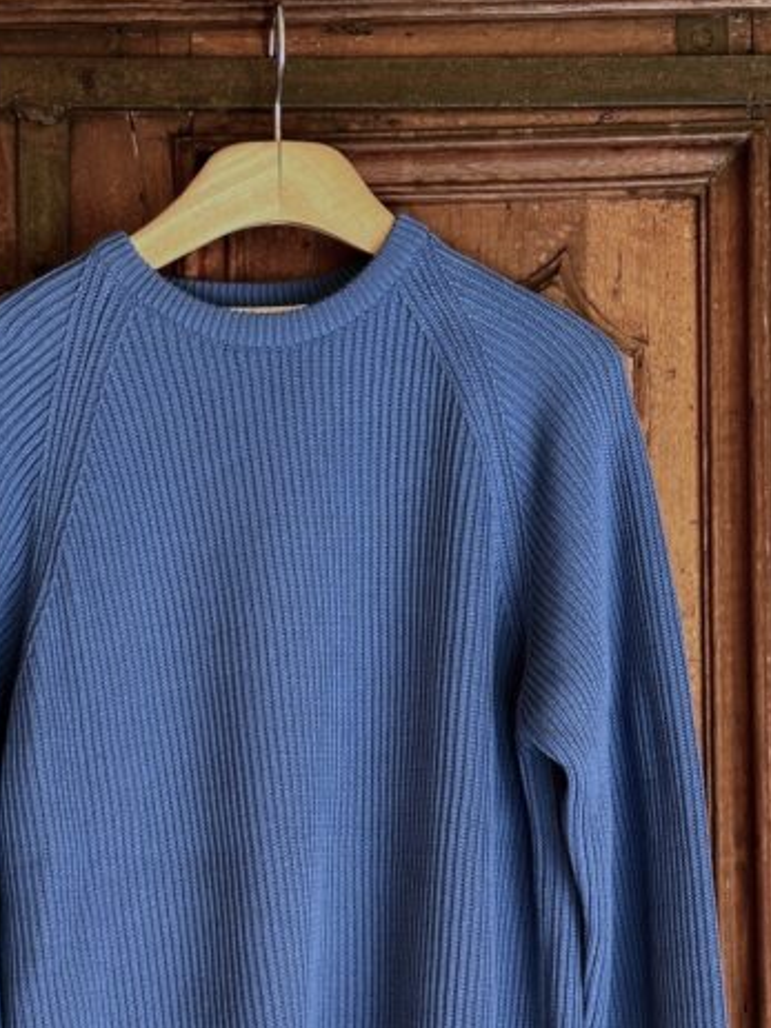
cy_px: 835
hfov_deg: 17.8
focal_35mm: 83
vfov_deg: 23.2
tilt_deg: +2.9
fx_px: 2466
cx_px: 347
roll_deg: -0.4
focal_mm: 6.86
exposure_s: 1/60
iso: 125
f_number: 1.78
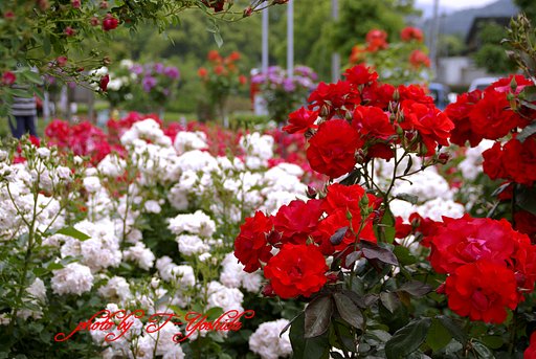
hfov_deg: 28.0
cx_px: 268
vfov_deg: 19.0
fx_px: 1074
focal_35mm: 72
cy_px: 180
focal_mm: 48
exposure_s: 1/320
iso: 100
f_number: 4.5
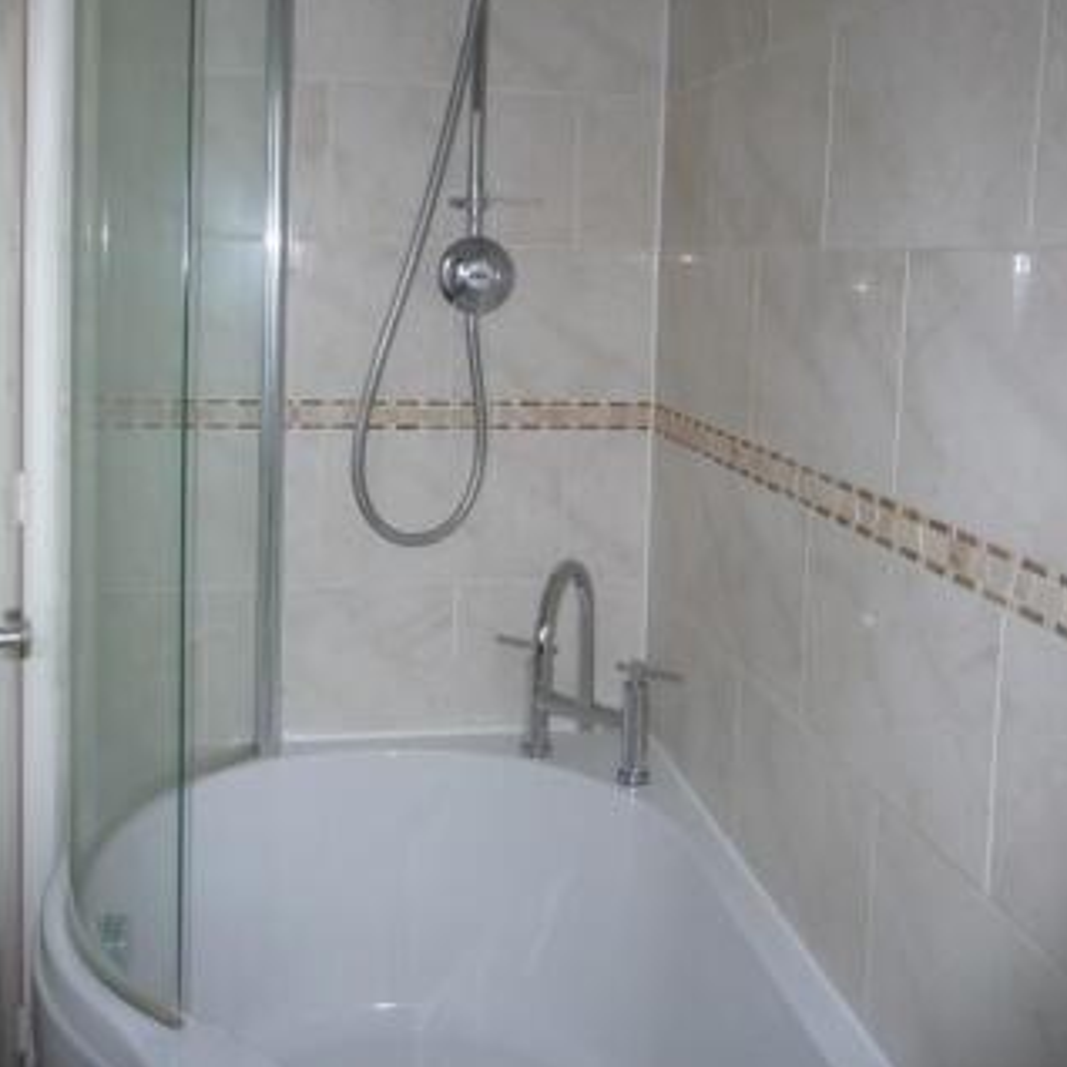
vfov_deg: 47.5
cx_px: 544
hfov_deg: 48.4
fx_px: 1186
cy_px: 341
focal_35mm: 34
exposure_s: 1/30
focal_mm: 4.7
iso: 100
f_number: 3.3
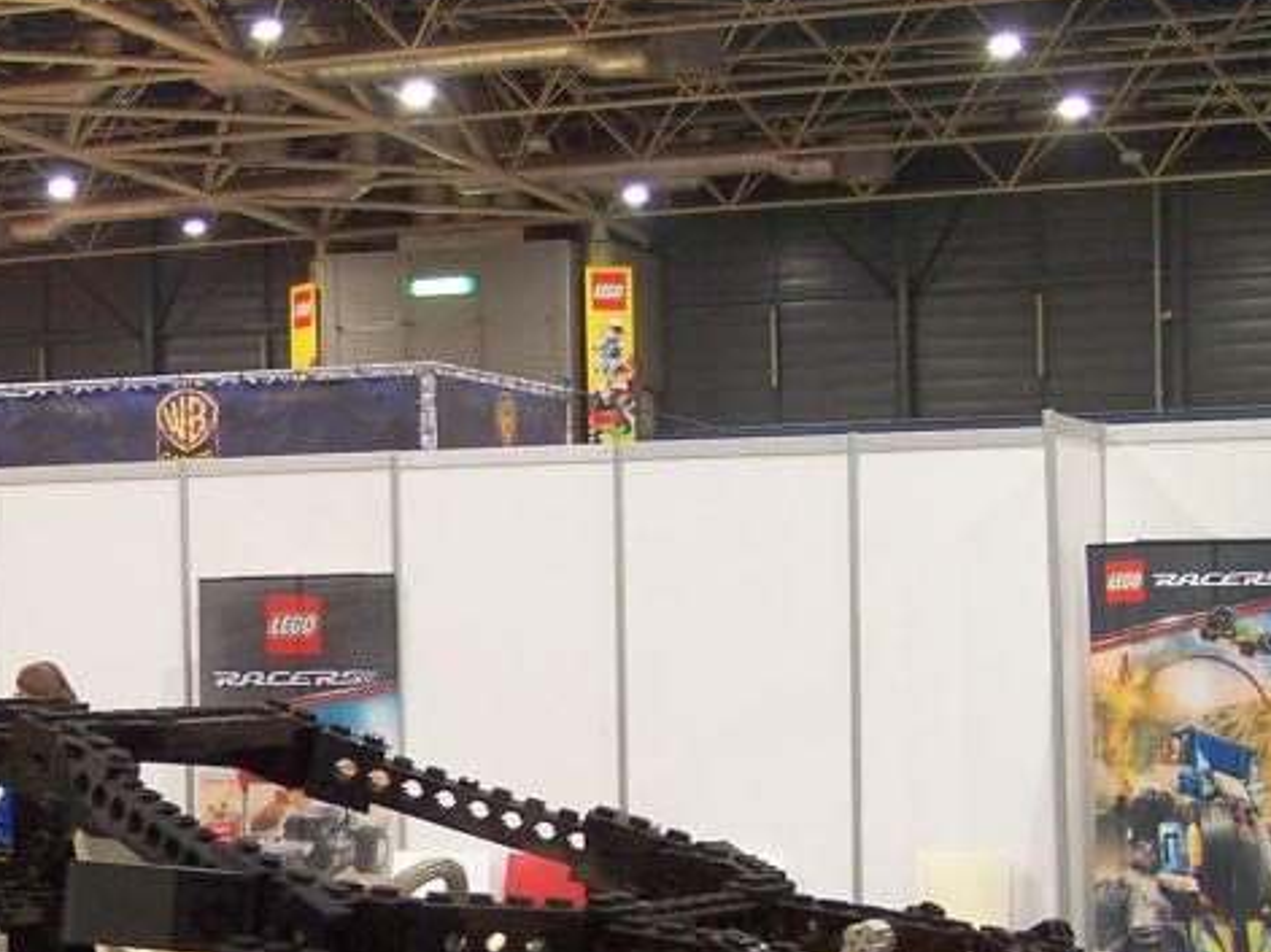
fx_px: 3194
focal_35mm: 87
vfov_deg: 16.8
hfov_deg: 22.0
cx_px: 113
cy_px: 823
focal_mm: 6.7
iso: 80
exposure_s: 1/2
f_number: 2.8
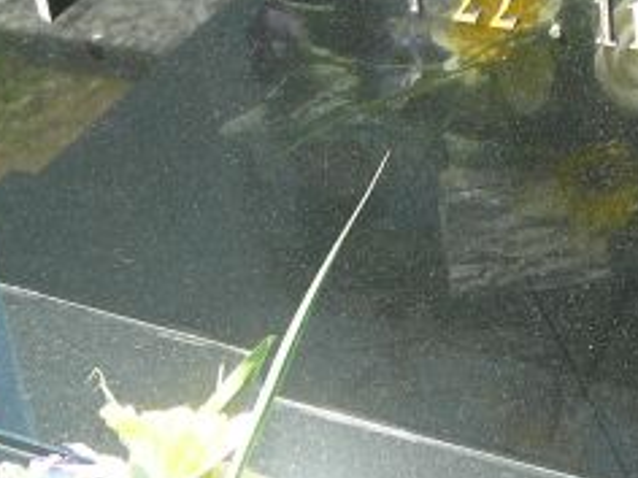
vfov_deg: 14.8
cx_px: 524
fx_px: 1751
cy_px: -159
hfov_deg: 20.4
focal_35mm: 95
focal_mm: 5.2
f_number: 2.8
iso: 80
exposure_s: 1/250
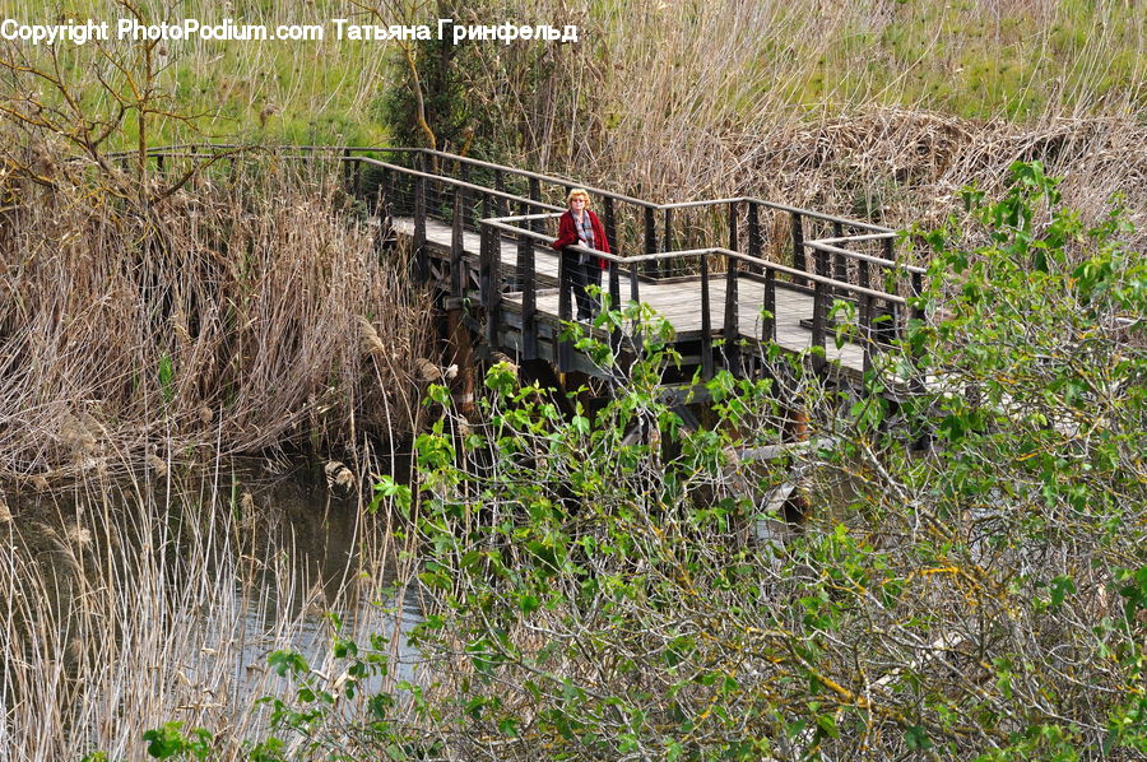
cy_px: 381
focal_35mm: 123
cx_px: 574
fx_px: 3915
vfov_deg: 11.1
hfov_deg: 16.7
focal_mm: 82
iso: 200
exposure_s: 1/200
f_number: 10
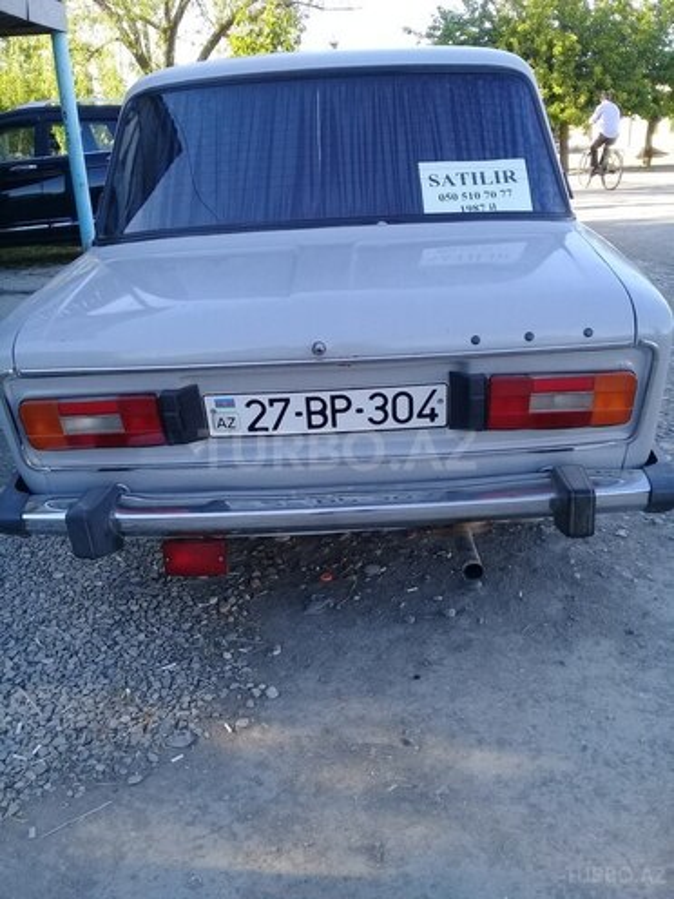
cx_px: 337
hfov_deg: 45.4
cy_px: 450
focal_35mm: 31
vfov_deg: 58.4
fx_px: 805
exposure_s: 1/173
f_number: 2.2
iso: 50
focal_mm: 3.3
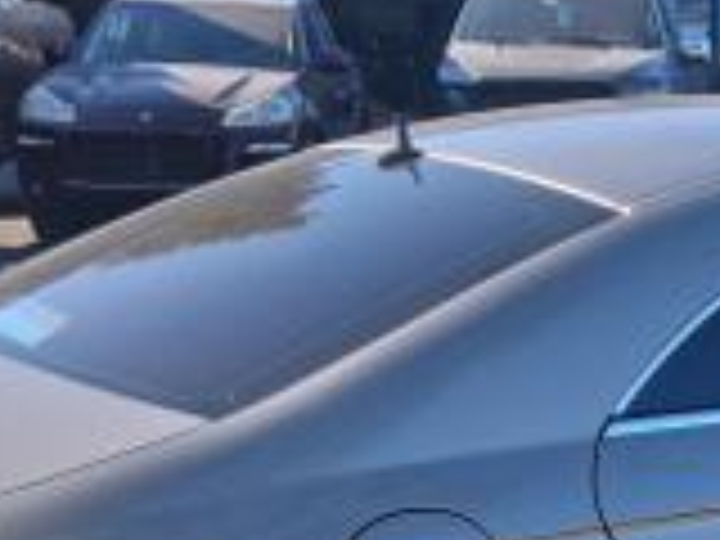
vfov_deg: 17.1
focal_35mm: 82
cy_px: 666
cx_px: 756
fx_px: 1706
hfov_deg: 22.7
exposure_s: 1/236
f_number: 1.8
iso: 25
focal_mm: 3.98
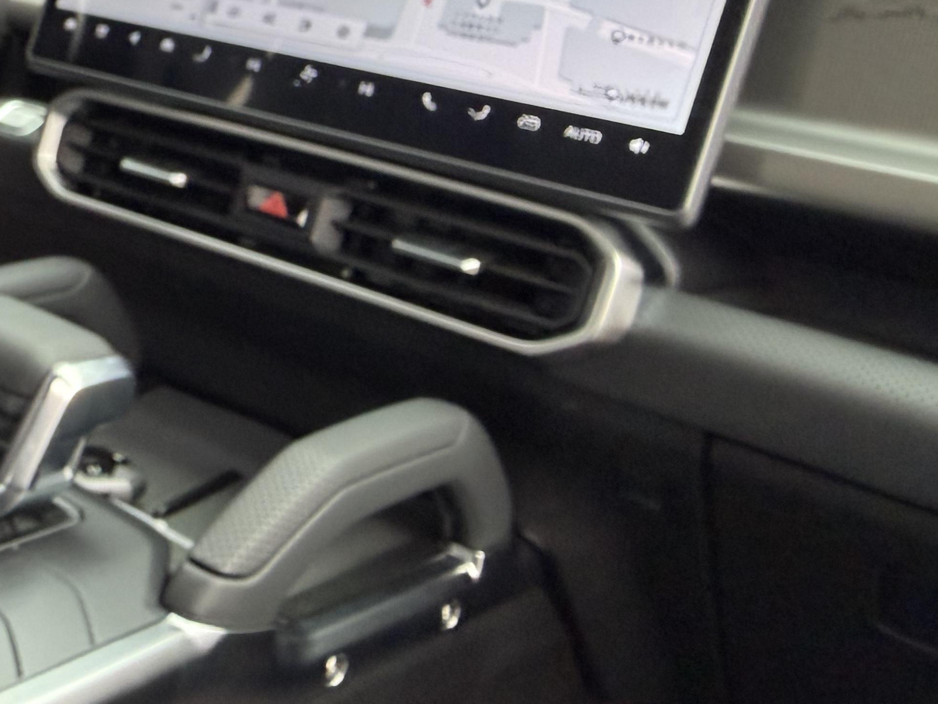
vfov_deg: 28.8
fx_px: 1328
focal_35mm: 49
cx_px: 9
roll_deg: -6.5
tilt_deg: -10.7
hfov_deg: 35.4
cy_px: 115
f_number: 2.2
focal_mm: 2.22
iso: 400
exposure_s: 1/60
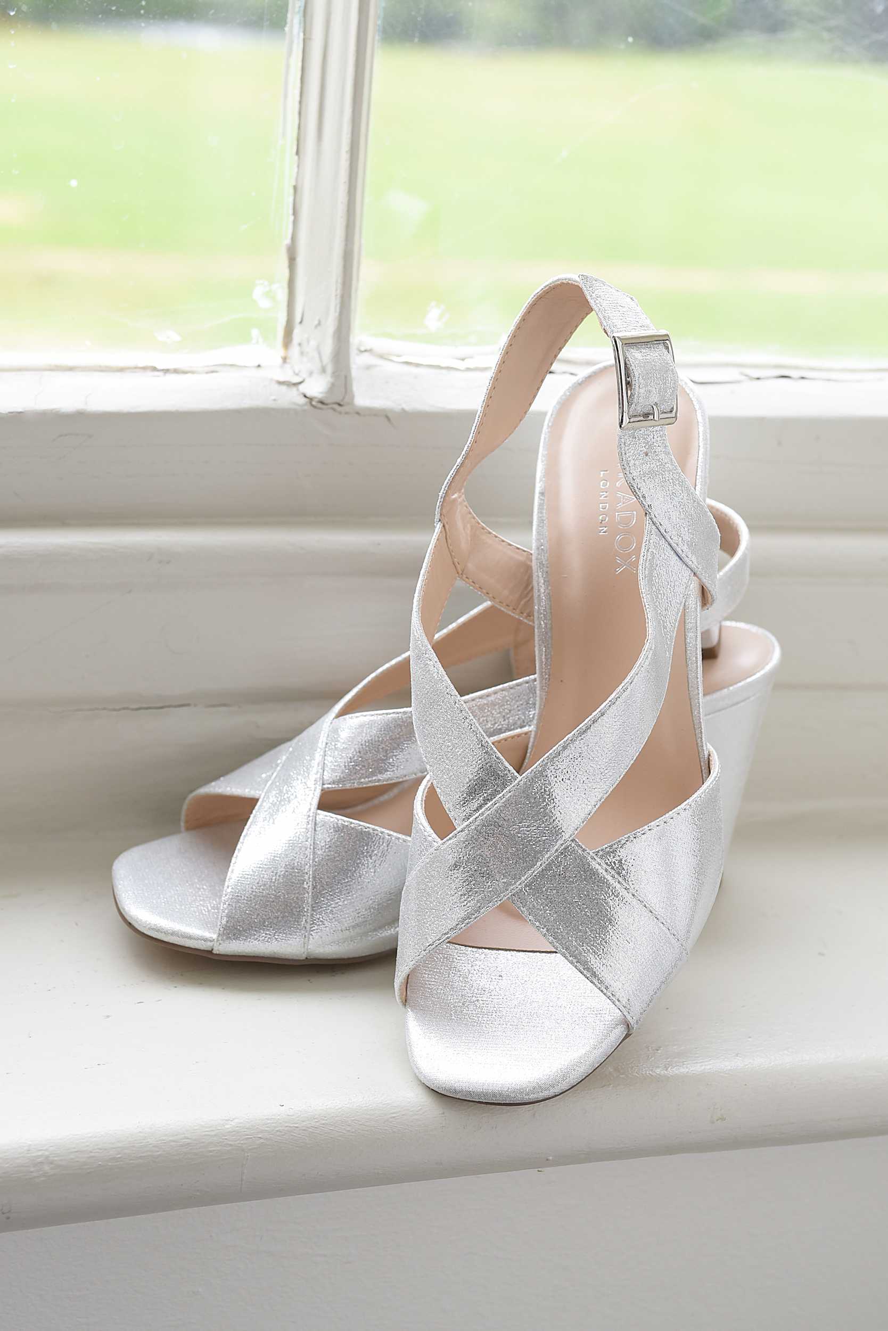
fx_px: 1294
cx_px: 444
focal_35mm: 35
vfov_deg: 54.4
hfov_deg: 37.9
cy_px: 666
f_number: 5.6
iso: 250
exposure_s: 1/125
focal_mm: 35
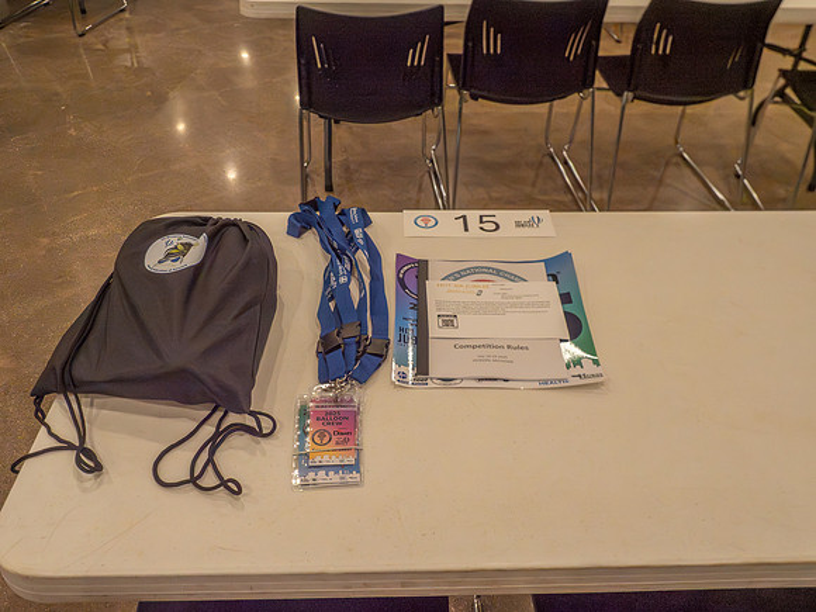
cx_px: 408
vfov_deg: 46.1
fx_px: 718
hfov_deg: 59.2
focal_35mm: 30
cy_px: 306
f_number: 6.3
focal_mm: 15
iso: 6400
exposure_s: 1/200
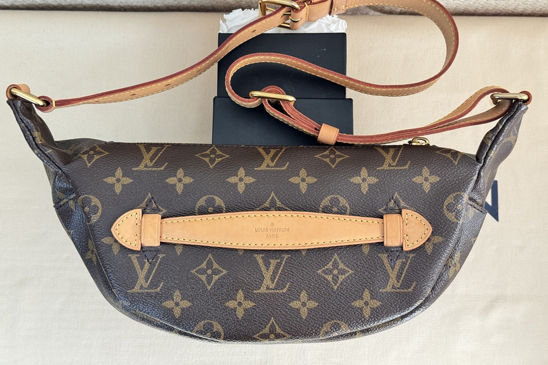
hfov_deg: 38.9
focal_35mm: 51
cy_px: 165
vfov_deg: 26.5
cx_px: 276
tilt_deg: -81.8
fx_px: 776
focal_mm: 6.86
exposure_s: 1/56
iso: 250
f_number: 1.78
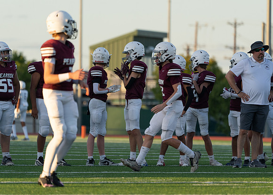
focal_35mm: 375
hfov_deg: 5.4
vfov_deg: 3.8
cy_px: 98
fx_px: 2908
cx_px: 136
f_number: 5.6
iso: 800
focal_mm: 358
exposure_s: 1/1250
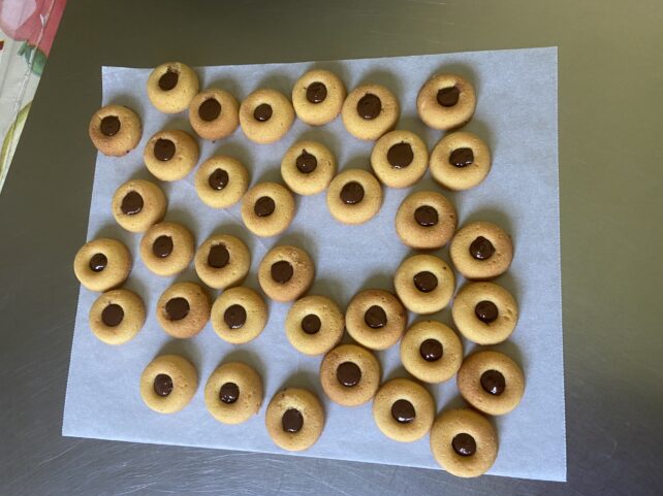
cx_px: 328
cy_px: 256
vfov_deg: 51.3
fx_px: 517
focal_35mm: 27
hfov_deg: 65.3
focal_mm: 4.25
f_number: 1.8
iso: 200
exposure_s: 1/60
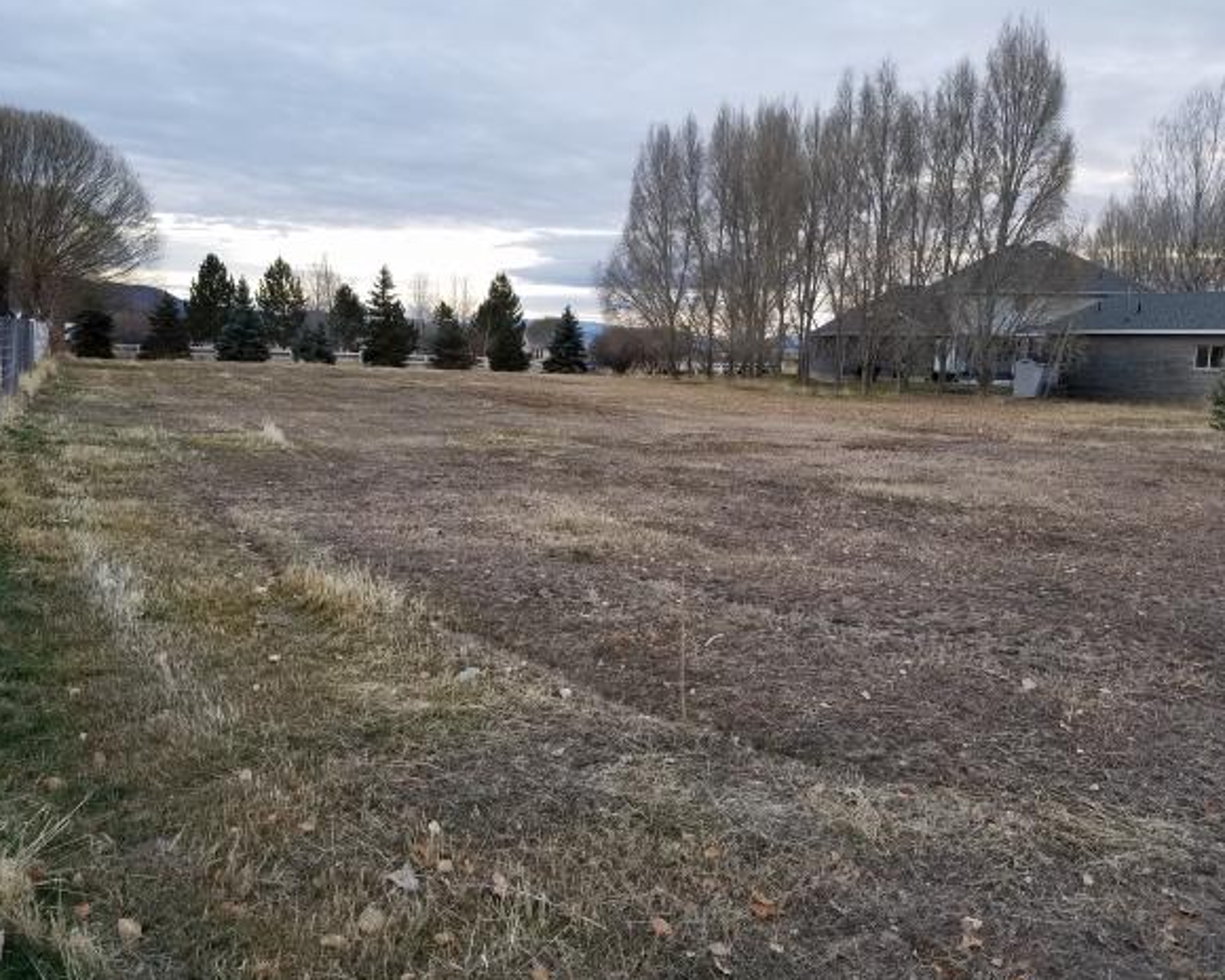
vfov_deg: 51.5
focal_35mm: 28
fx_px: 1015
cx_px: 596
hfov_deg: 62.2
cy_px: 496
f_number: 1.7
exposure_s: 1/113
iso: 50
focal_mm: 4.2
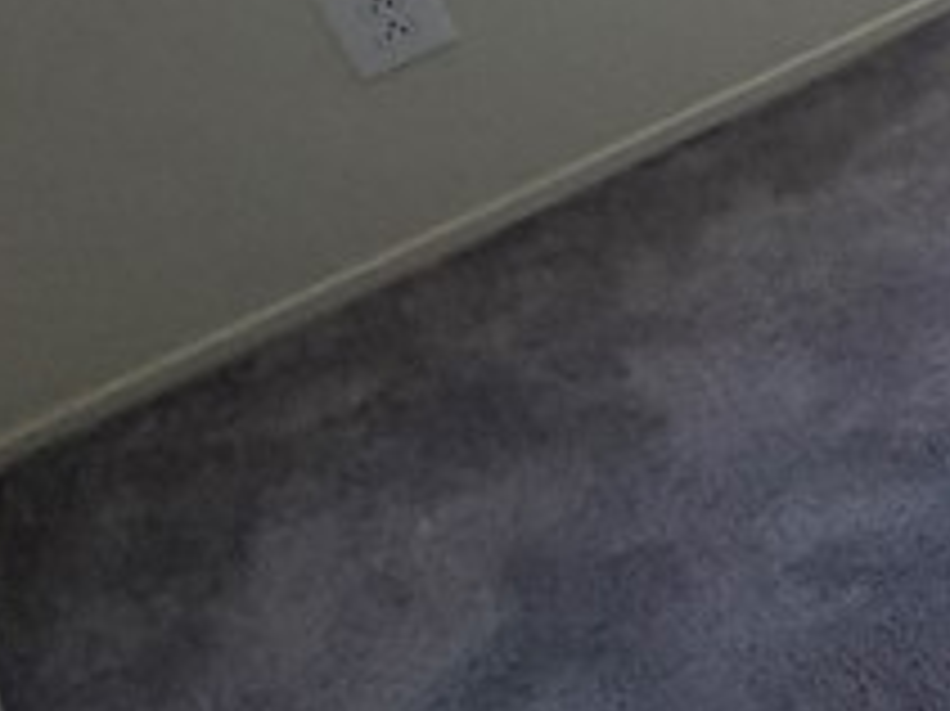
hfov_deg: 15.5
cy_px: -576
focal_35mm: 68
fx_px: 1865
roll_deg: -0.9
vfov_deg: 17.5
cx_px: 2251
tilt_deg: -21.9
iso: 80
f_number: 2.2
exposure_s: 1/121
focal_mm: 2.22
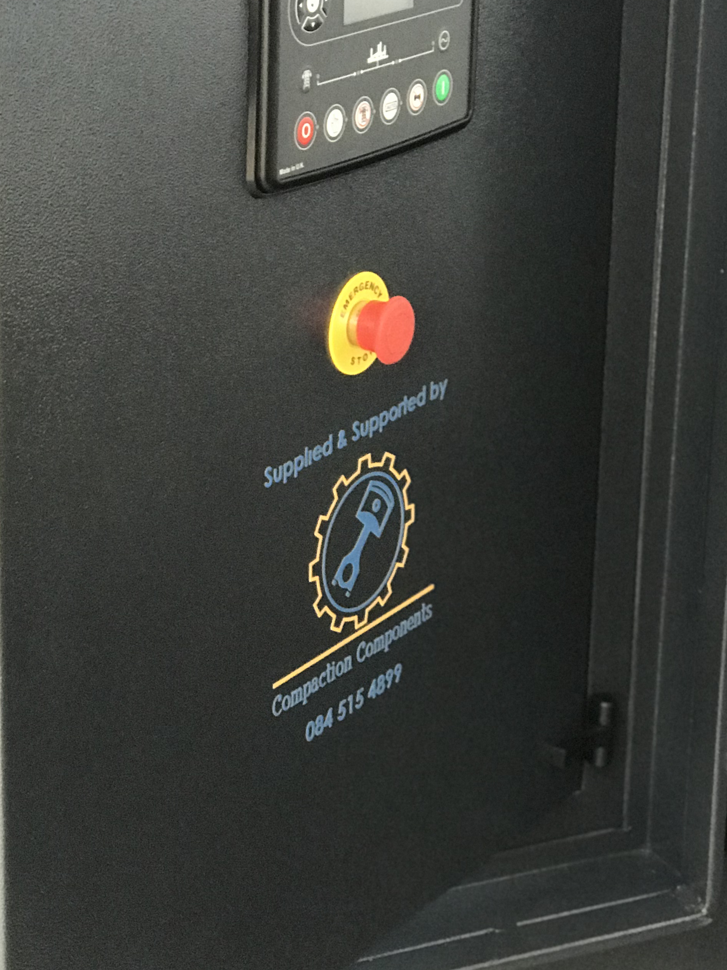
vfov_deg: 21.5
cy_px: 320
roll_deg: +0.6
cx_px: 188
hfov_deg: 16.2
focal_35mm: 91
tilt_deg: -17.2
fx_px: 2549
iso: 500
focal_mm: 6.6
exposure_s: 1/50
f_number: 2.8
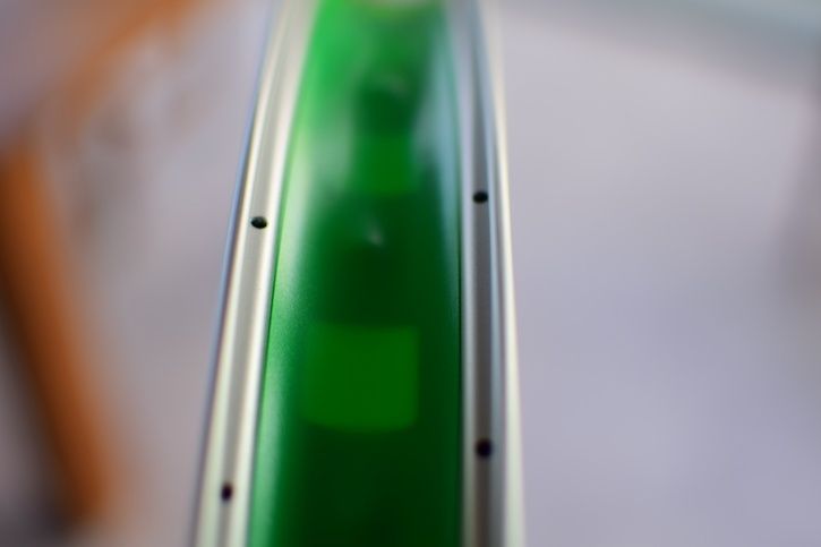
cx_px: 410
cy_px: 274
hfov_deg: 37.9
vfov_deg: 25.7
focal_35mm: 52
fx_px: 1197
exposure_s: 1/60
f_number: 1.8
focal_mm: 35
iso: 140
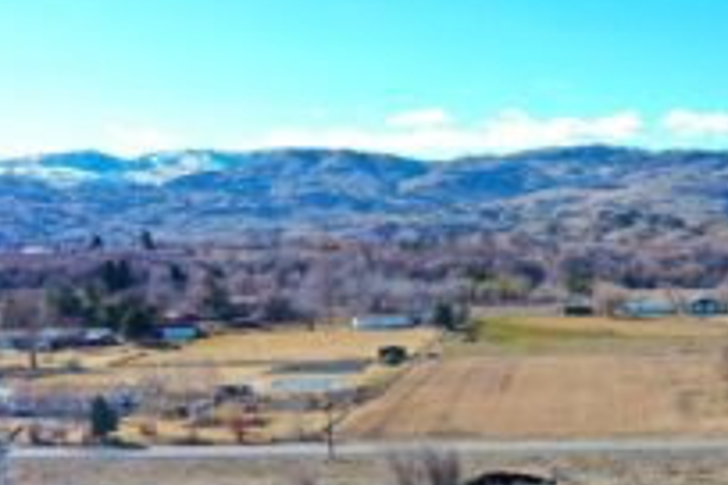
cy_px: 451
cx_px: 585
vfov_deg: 23.8
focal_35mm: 55
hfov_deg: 35.1
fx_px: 1112
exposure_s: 1/320
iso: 100
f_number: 5.6
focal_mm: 10.26
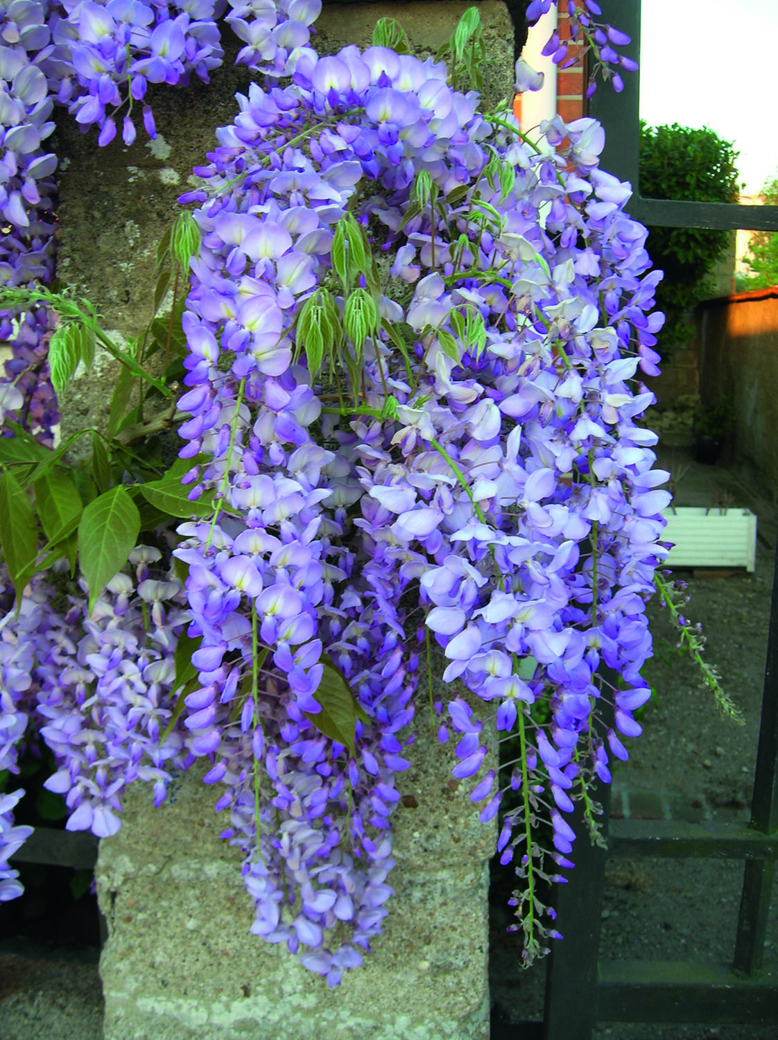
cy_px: 520
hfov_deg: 41.7
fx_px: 1021
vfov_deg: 54.0
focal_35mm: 34
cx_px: 389
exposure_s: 1/29.8
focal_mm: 5.7
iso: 50
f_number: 2.9
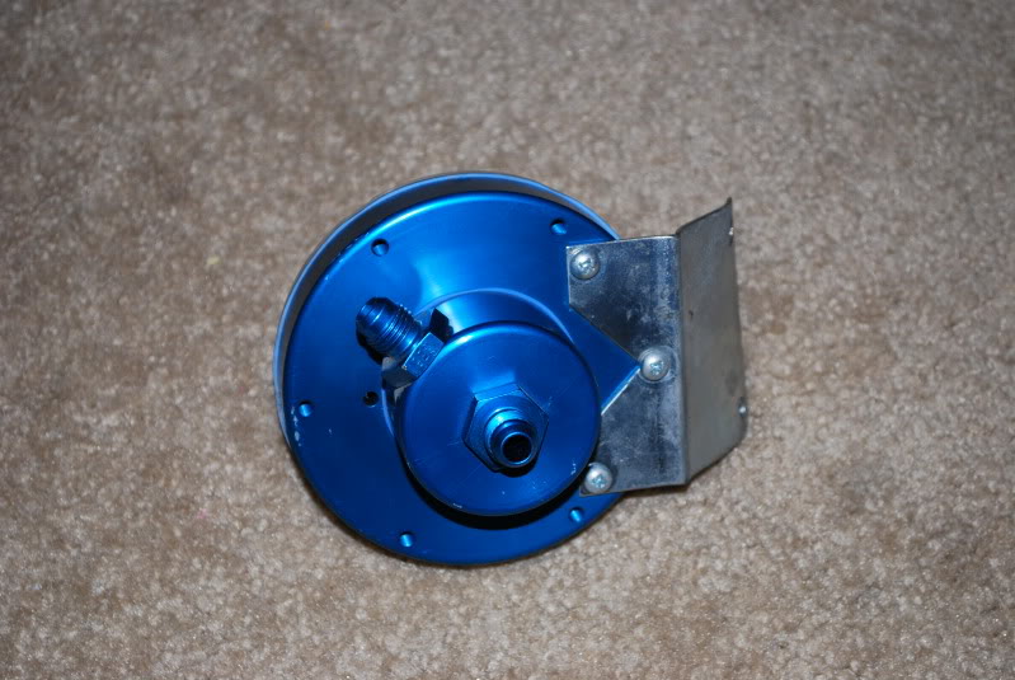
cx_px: 508
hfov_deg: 28.0
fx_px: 2033
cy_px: 340
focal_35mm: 72
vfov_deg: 19.0
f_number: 5.6
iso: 200
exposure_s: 1/60
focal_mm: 48
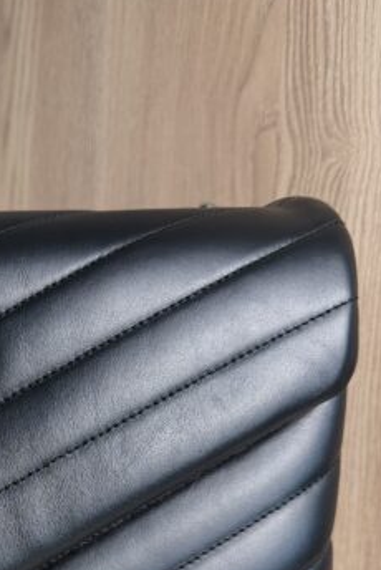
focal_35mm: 58
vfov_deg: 32.4
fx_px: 919
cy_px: 535
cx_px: -96
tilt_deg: -15.6
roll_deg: +0.9
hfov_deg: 21.5
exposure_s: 1/120
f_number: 1.78
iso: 100
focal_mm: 6.76
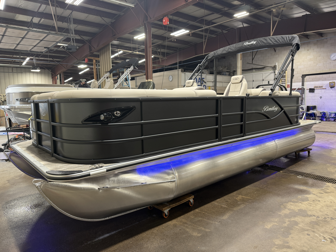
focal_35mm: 24
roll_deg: +1.3
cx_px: 168
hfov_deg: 71.6
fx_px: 233
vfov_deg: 56.8
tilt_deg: -5.5
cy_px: 126
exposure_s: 1/60
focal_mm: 6.76
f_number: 1.78
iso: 160
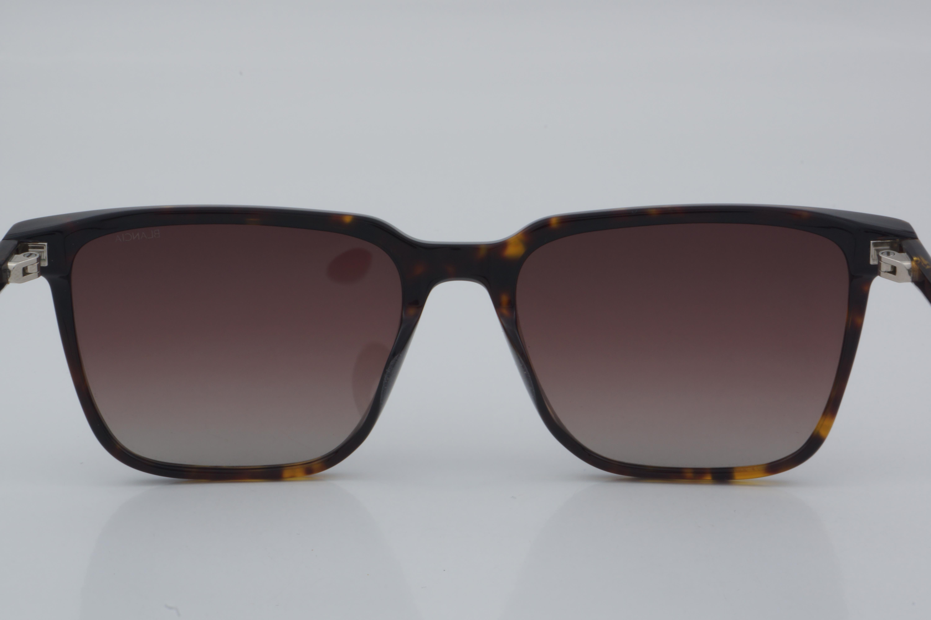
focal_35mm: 82
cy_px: 310
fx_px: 2133
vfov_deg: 16.6
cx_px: 466
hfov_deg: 24.6
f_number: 32
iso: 100
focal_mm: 55
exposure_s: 1/4
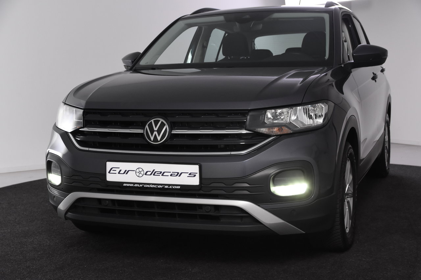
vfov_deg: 23.8
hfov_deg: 35.1
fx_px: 666
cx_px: 210
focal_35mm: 57
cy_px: 140
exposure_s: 1/125
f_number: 5.6
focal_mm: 38
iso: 1600
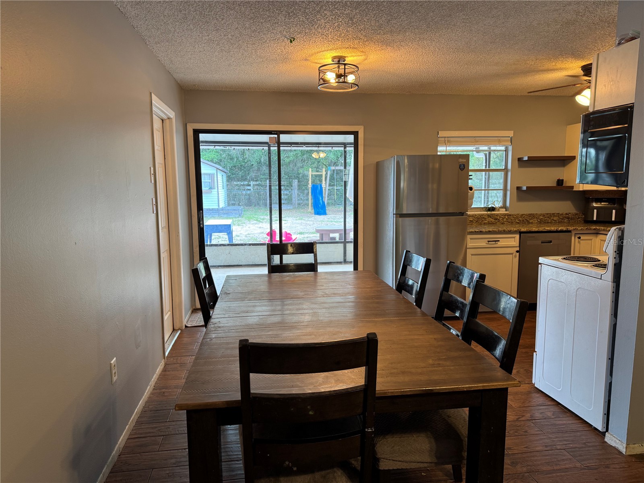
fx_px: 446
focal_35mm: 24
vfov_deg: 56.8
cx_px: 322
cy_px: 242
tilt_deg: -7.5
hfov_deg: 71.6
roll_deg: +0.6
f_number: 1.78
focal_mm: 6.76
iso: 160
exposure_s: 1/60
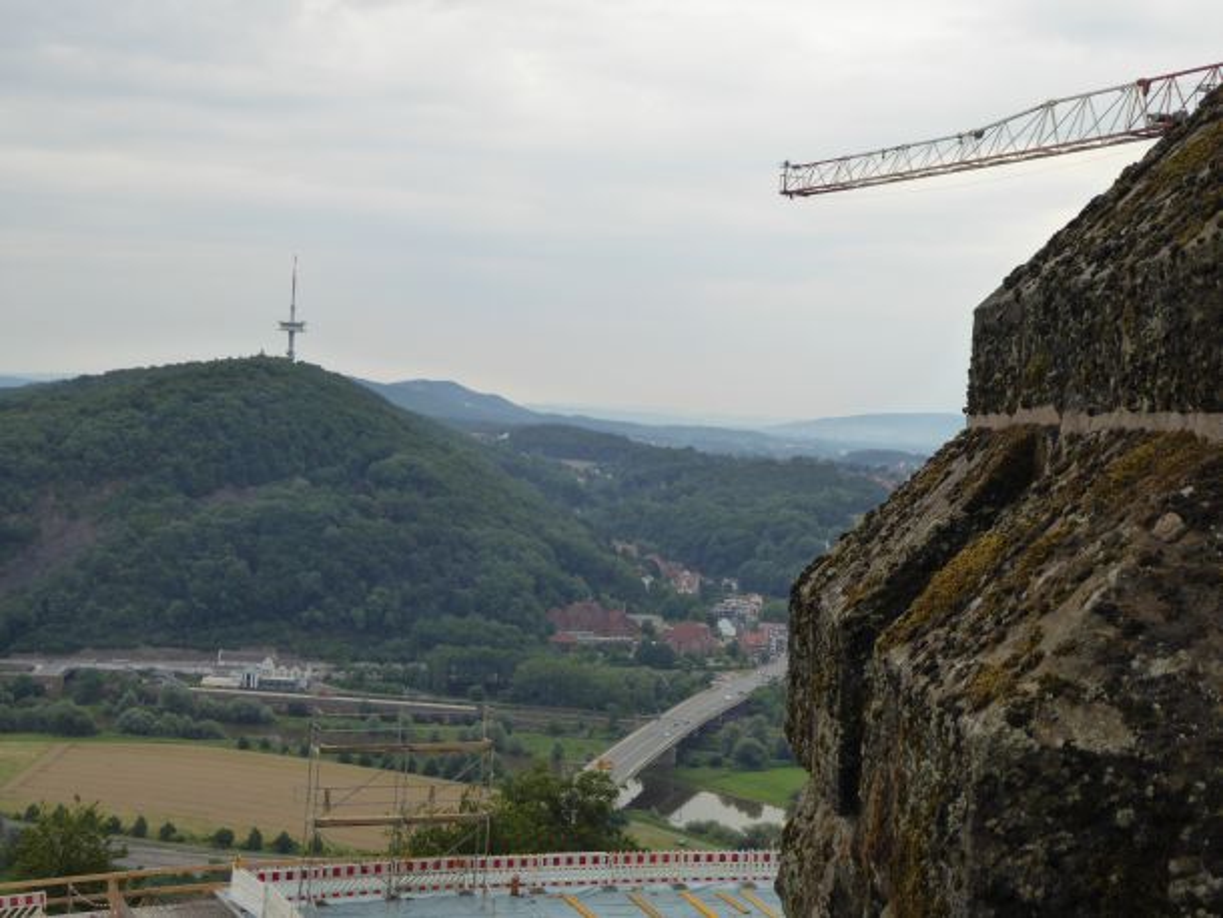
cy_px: 459
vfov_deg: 27.5
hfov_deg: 36.2
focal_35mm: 53
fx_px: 1873
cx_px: 612
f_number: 4.1
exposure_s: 1/160
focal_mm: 9
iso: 160
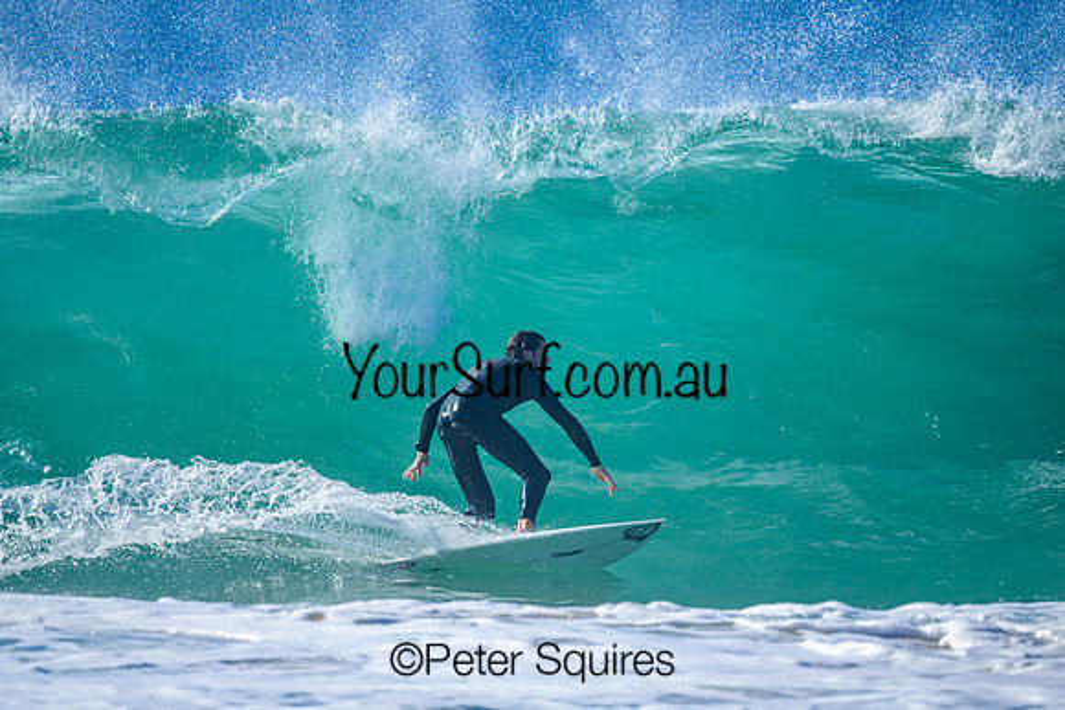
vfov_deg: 1.6
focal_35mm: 842
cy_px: 374
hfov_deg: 2.4
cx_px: 504
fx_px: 24918
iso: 360
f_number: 6.3
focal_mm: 800
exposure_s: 1/2000
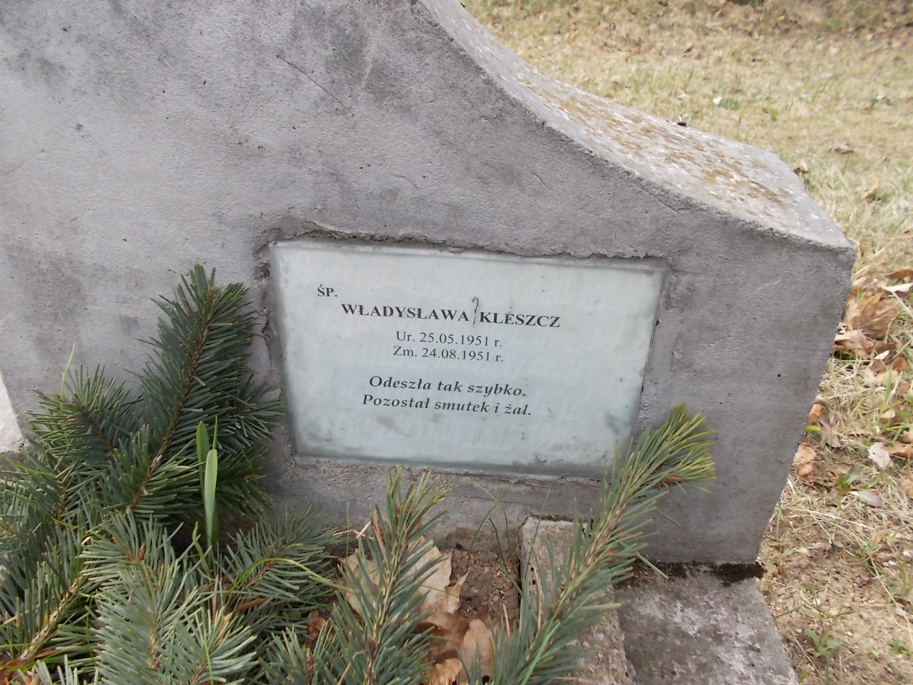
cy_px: 342
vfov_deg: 53.1
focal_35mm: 26
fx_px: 686
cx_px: 456
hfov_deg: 67.3
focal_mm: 4.6
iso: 80
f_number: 3.2
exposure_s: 1/400
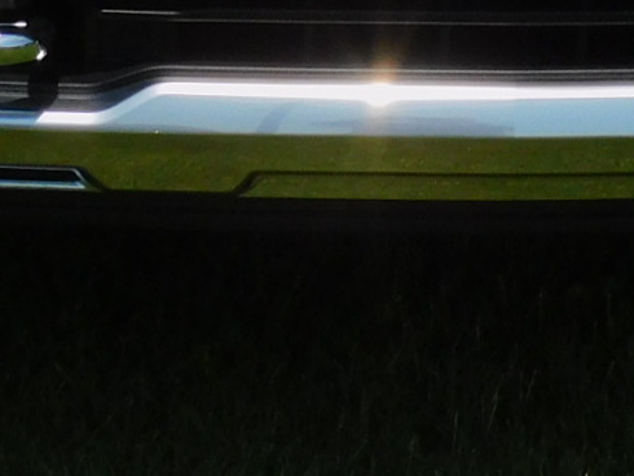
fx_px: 3609
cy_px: -586
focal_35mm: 197
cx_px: 435
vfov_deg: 7.2
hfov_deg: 10.0
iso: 125
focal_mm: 7.2
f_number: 5.3
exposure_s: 1/1600
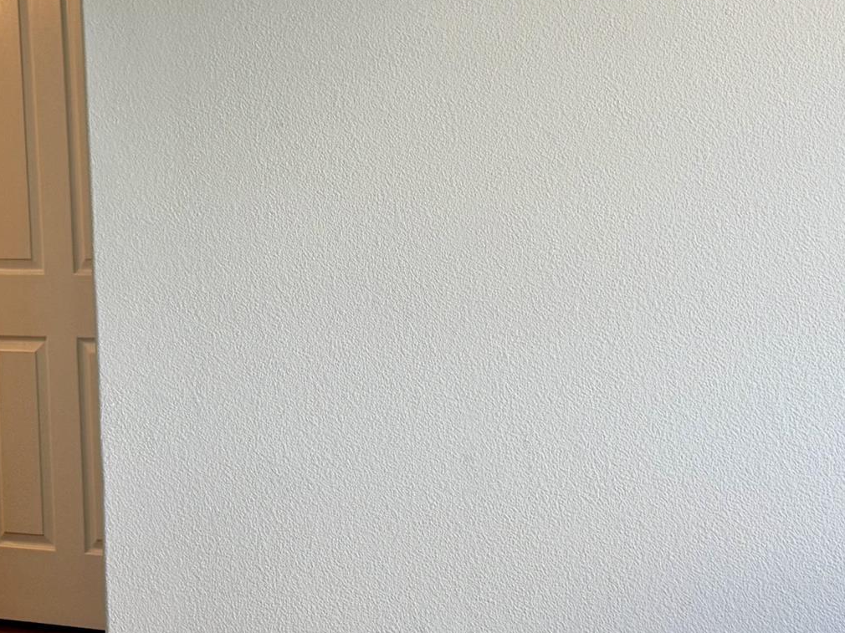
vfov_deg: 20.1
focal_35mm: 73
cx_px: 379
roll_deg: +2.8
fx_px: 1782
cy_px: 188
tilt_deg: -1.6
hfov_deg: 26.7
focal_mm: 6.76
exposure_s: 1/120
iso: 100
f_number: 1.78
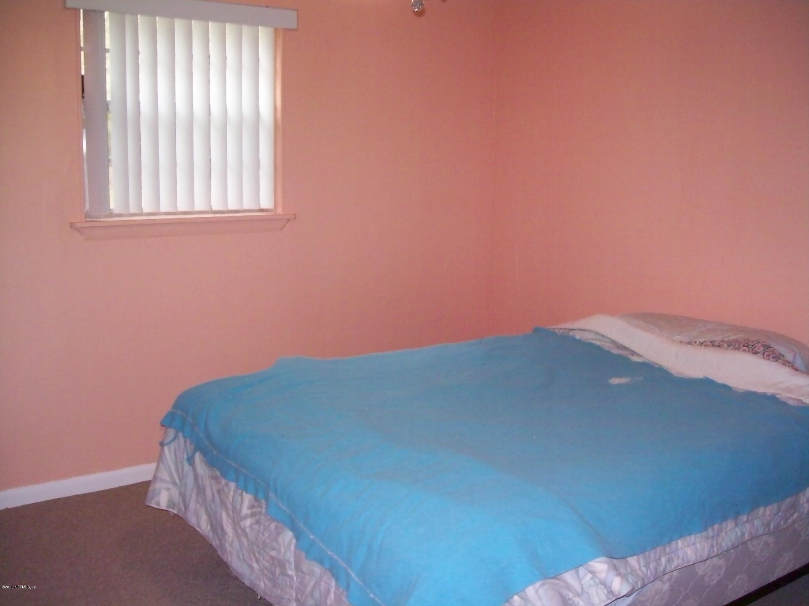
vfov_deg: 39.6
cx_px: 404
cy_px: 303
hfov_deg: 51.4
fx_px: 841
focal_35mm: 36
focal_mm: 6
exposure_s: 1/64
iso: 160
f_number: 2.7
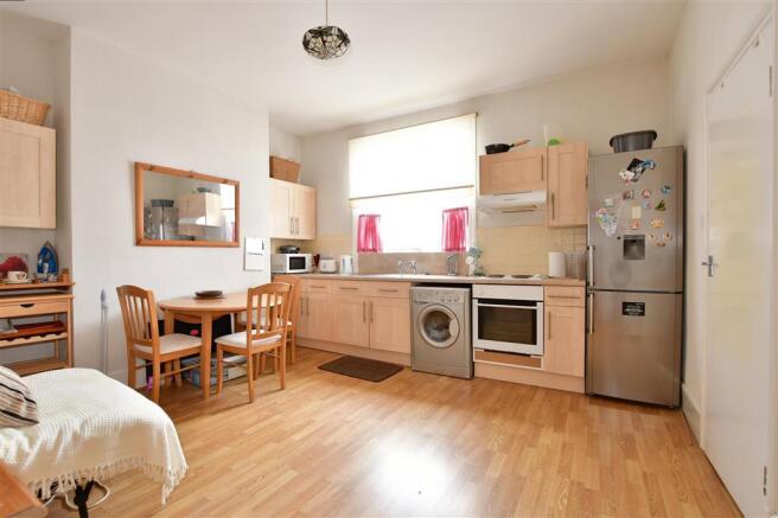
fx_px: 324
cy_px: 259
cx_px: 389
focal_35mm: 15
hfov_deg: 100.4
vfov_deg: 77.3
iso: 160
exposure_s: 1/4
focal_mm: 10
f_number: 5.6
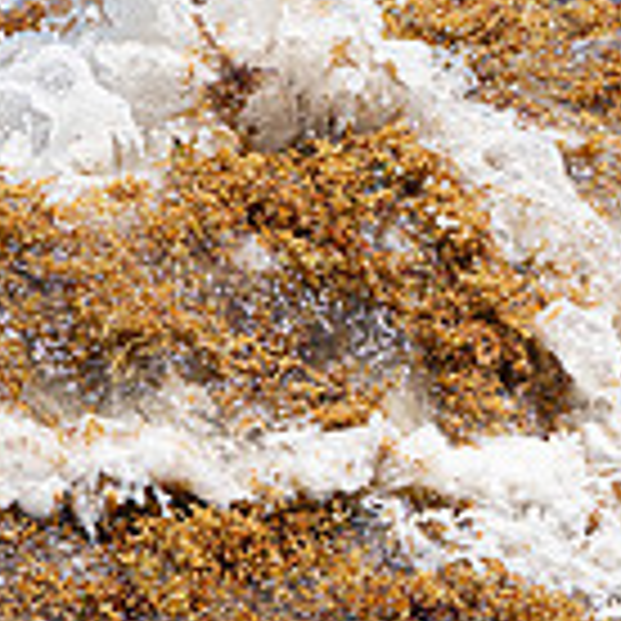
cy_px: 254
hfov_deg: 2.3
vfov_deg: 2.3
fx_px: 15344
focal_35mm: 756
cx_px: 544
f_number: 10
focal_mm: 212
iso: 640
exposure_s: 1/1250
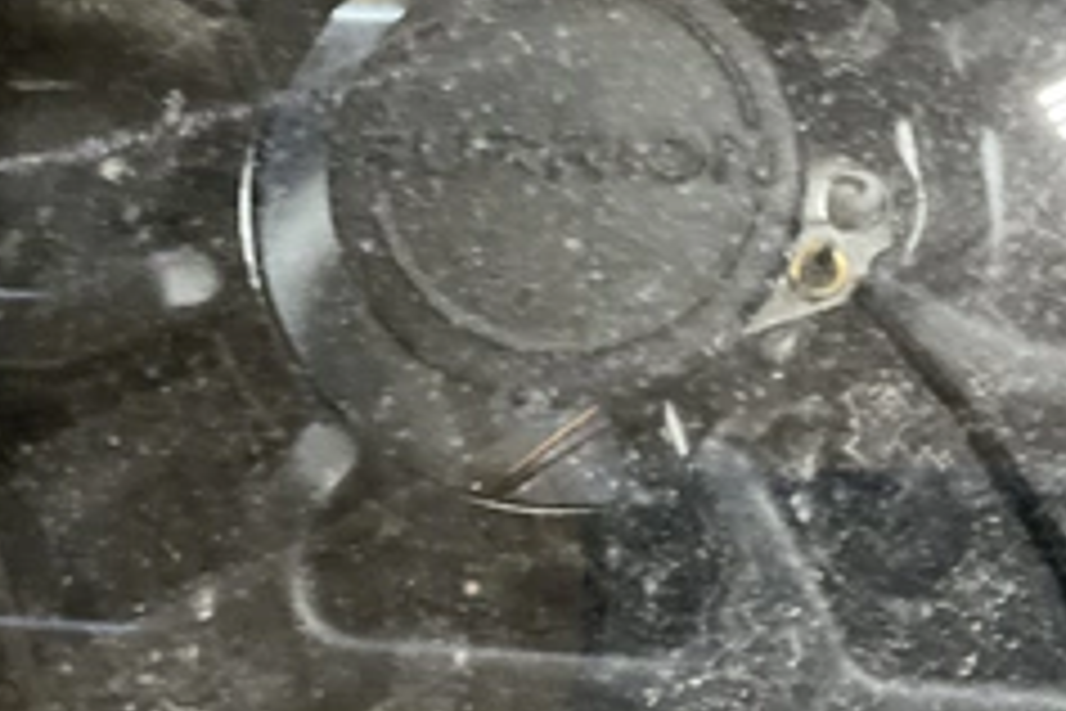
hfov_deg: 38.9
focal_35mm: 51
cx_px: 576
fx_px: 1510
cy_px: 202
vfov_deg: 26.2
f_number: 1.8
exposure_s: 1/30
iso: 500
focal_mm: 3
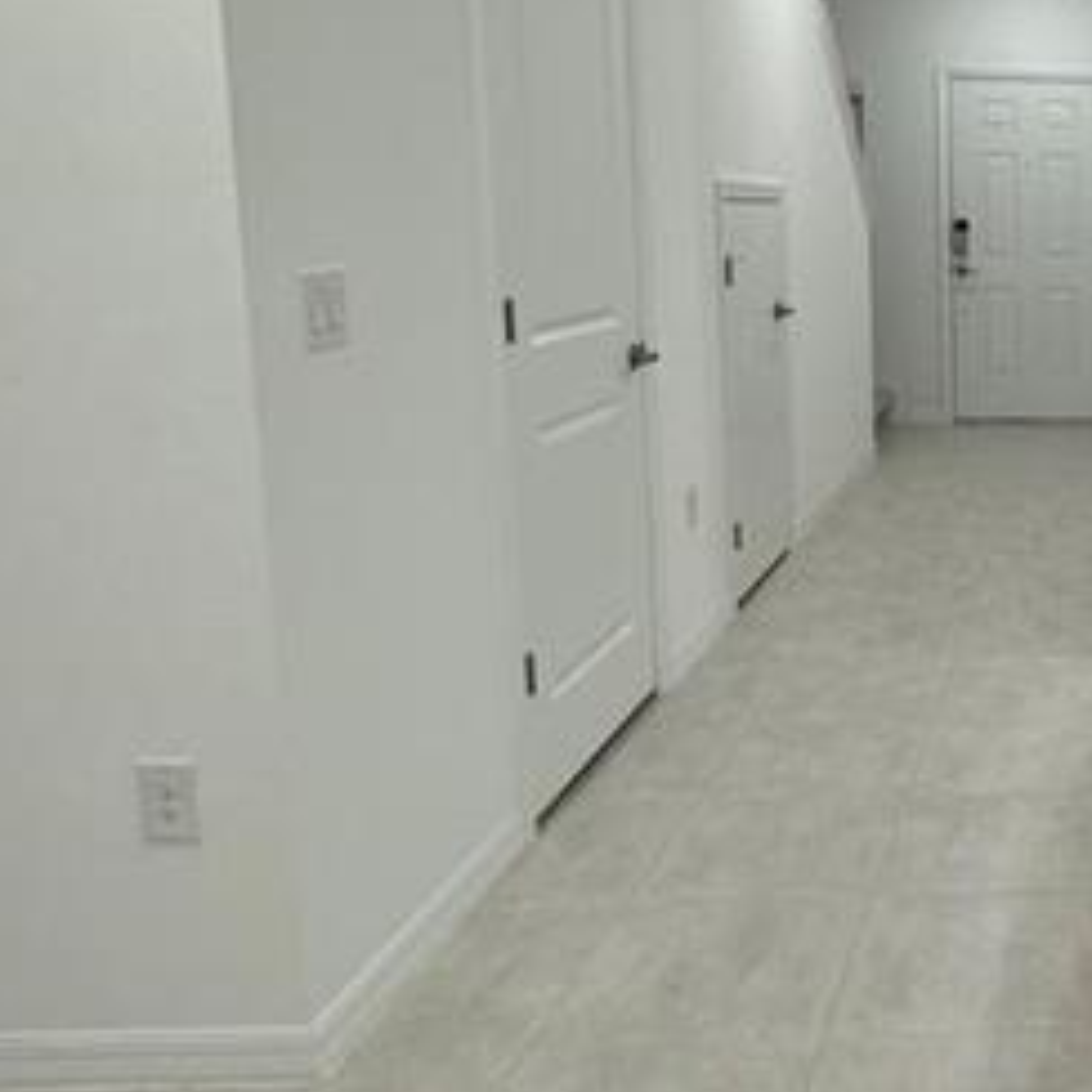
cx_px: 1240
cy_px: 412
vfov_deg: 42.5
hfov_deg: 35.6
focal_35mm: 39
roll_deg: -2.0
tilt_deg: -8.3
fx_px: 1392
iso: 200
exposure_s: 1/120
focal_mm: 2.22
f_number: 2.2
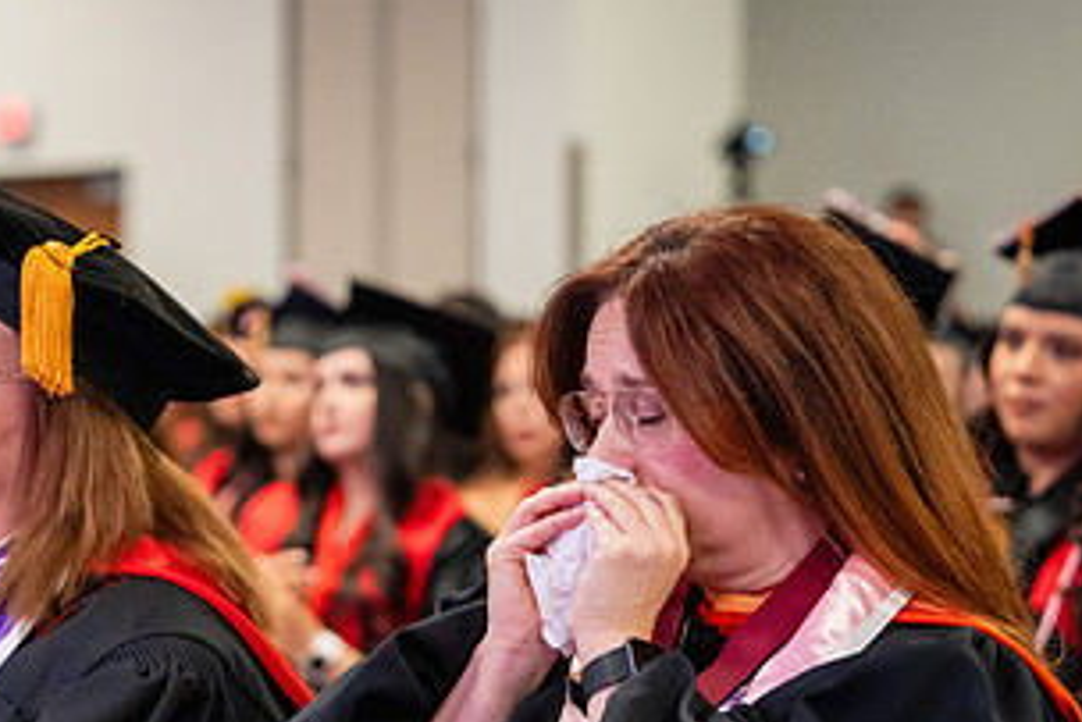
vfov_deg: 8.8
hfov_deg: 13.1
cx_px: 274
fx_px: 4691
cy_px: 517
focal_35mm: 156
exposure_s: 1/200
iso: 4000
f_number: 2.8
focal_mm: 70
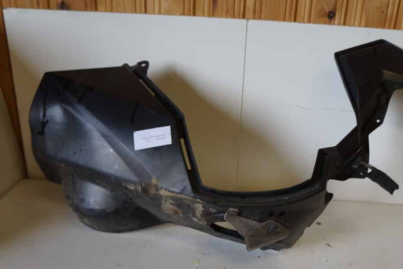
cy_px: 152
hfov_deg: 55.6
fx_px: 381
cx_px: 226
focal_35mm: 34
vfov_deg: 38.8
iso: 200
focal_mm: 20
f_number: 3.5
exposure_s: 1/60
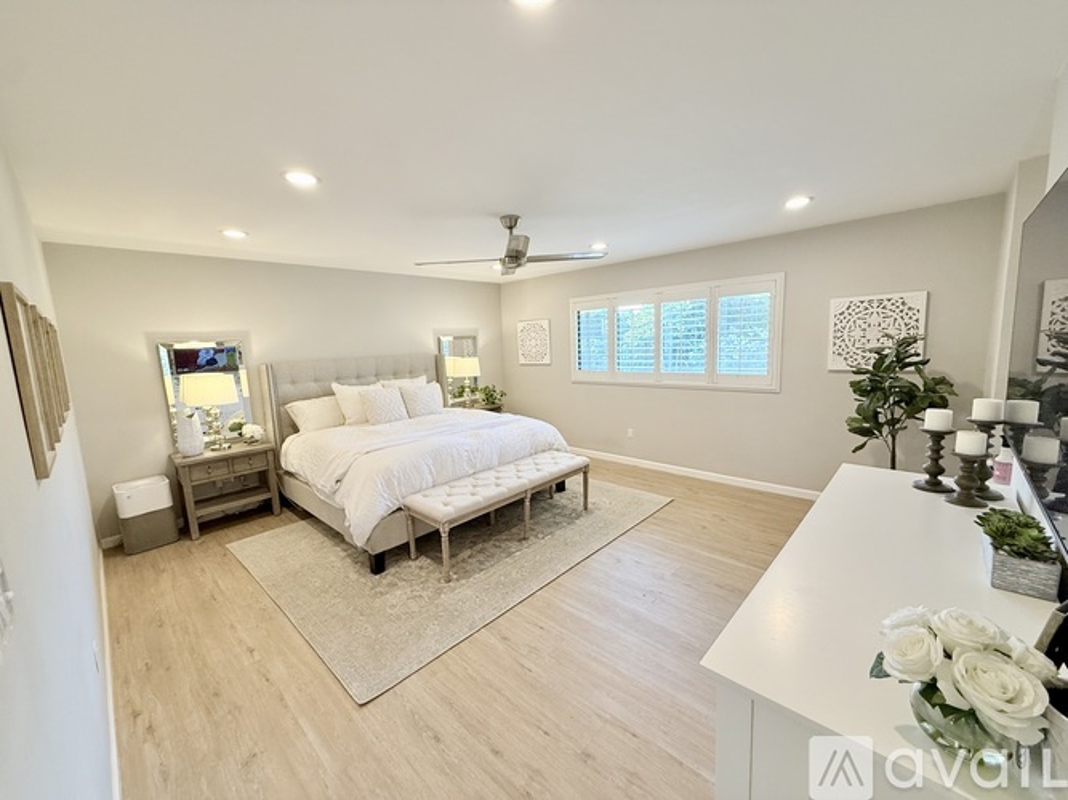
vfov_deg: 85.7
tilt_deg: -7.9
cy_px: 400
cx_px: 534
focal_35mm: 14
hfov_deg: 102.1
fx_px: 432
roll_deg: +2.3
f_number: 2.2
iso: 160
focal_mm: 2.22
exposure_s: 1/120
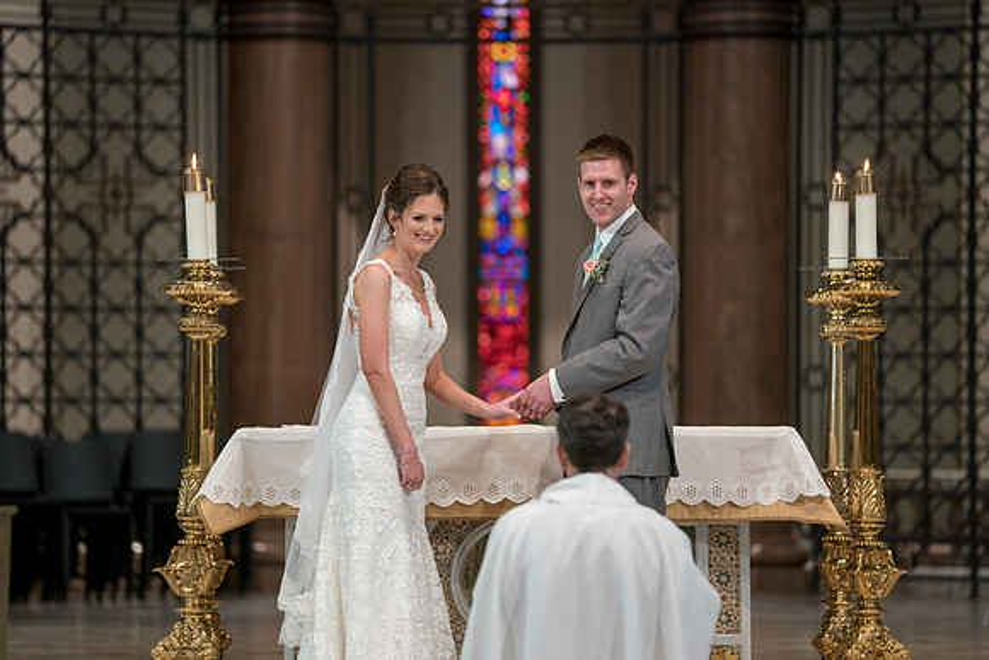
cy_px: 330
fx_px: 5692
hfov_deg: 9.9
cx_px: 485
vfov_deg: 6.6
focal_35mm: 207
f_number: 2.8
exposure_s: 1/200
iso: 2000
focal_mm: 200
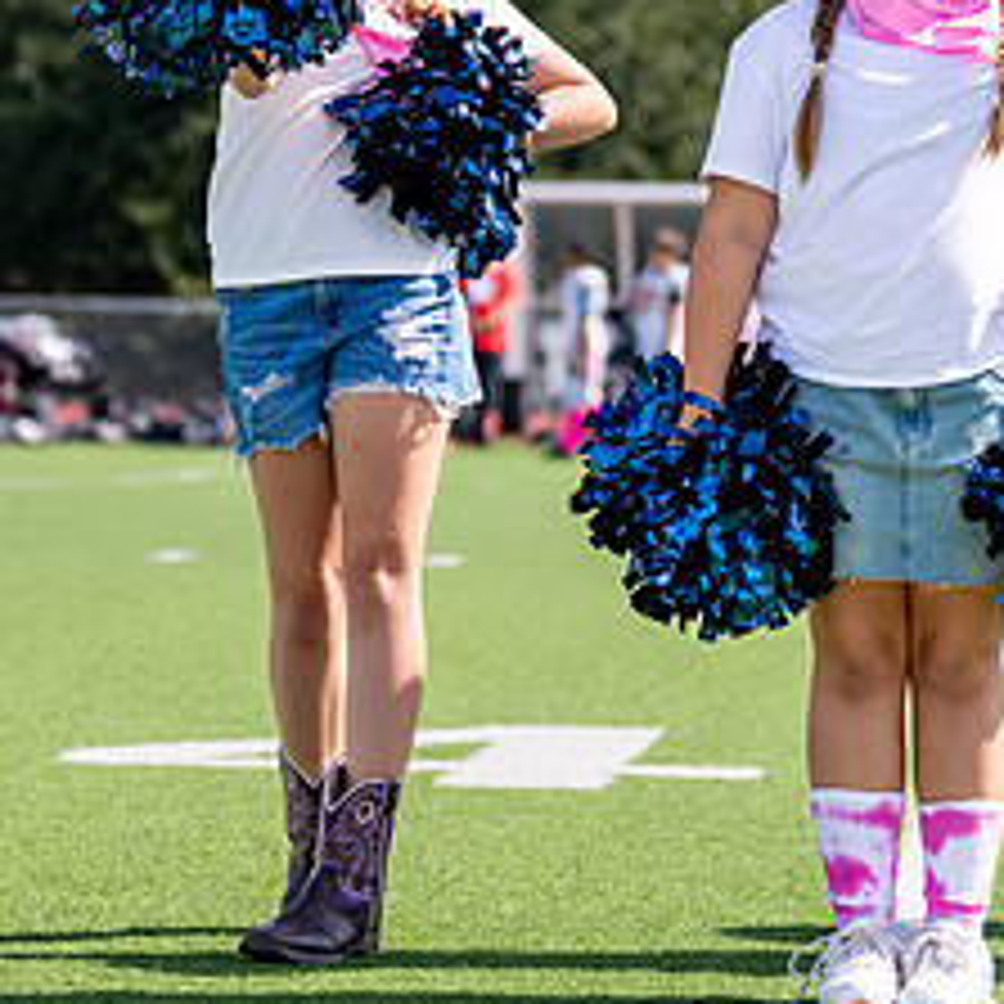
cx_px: 282
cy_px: 145
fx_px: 7055
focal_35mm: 215
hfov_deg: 8.1
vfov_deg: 8.1
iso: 250
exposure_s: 1/4000
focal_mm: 72
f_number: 2.8
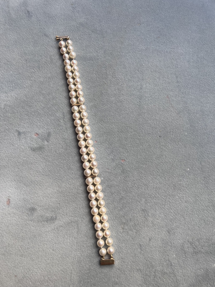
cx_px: 108
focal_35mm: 26
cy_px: 144
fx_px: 215
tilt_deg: -79.3
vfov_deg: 67.3
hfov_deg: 53.1
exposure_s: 1/121
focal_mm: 5.7
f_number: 1.5
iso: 40
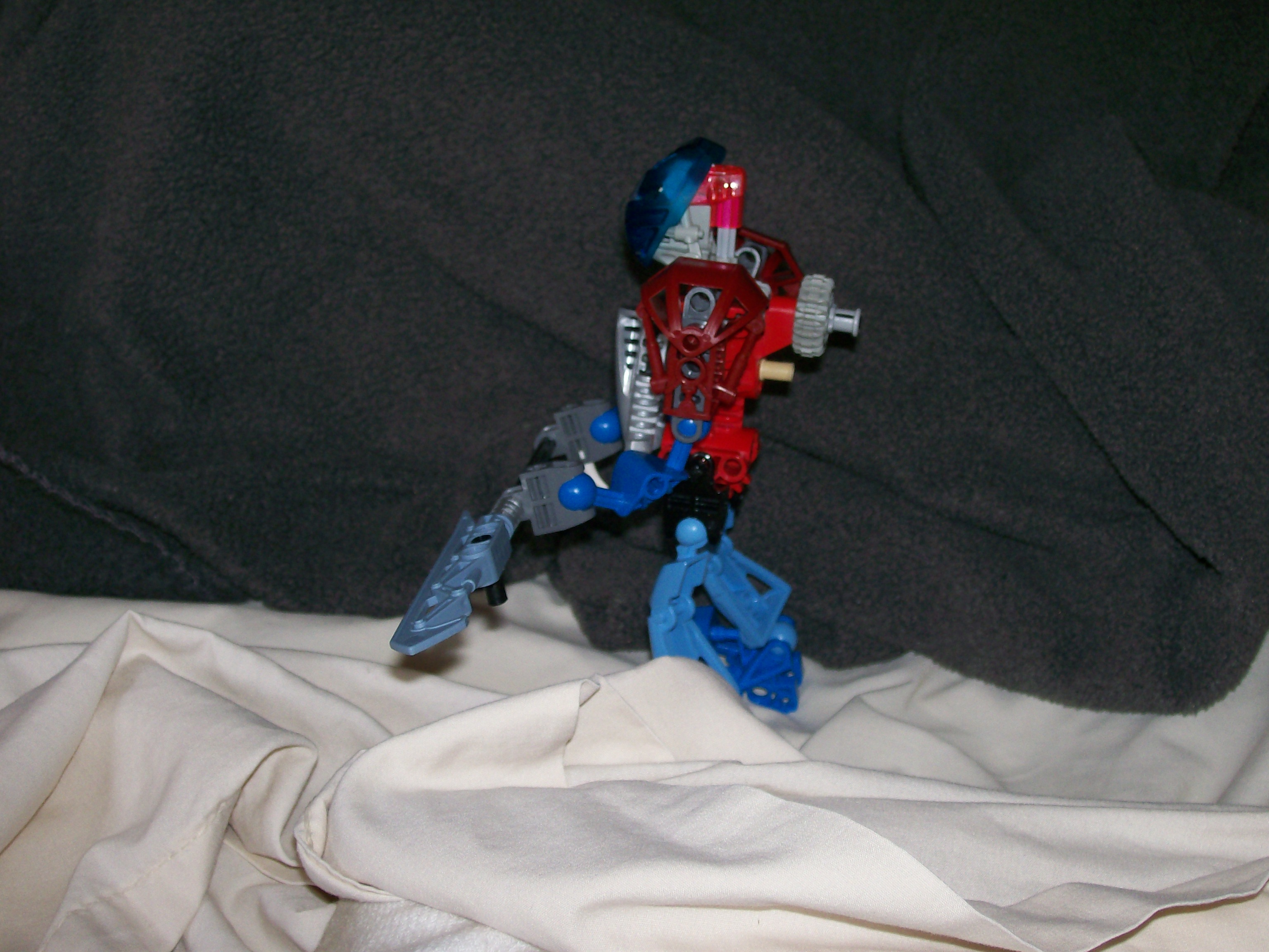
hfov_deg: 34.3
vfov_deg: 26.1
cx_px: 634
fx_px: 2053
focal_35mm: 56
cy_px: 476
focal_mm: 9.4
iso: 80
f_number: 3.4
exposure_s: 1/59.1
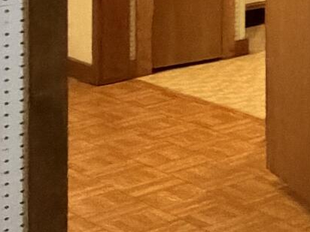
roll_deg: +0.1
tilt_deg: -0.4
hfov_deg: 11.6
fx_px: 913
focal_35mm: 102
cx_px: 906
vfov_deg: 13.1
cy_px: -184
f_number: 2.2
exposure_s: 1/60
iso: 1250
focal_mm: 2.22
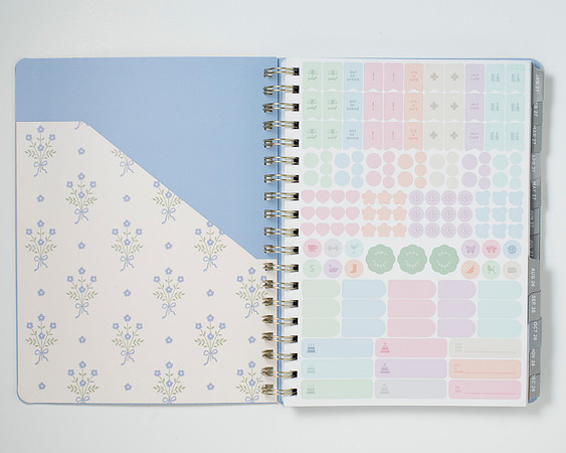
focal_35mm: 66
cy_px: 245
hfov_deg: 28.6
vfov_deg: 23.0
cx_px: 294
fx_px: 1110
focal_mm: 50
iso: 200
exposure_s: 1/200
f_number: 9
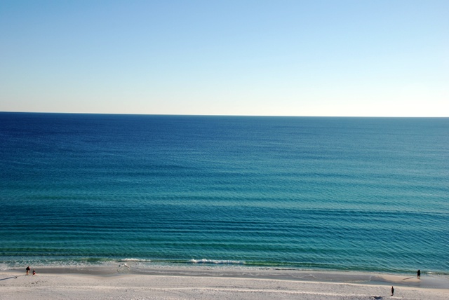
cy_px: 150
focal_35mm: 46
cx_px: 224
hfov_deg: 42.3
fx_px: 580
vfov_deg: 29.0
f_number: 8
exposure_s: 1/250
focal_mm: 31
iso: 100
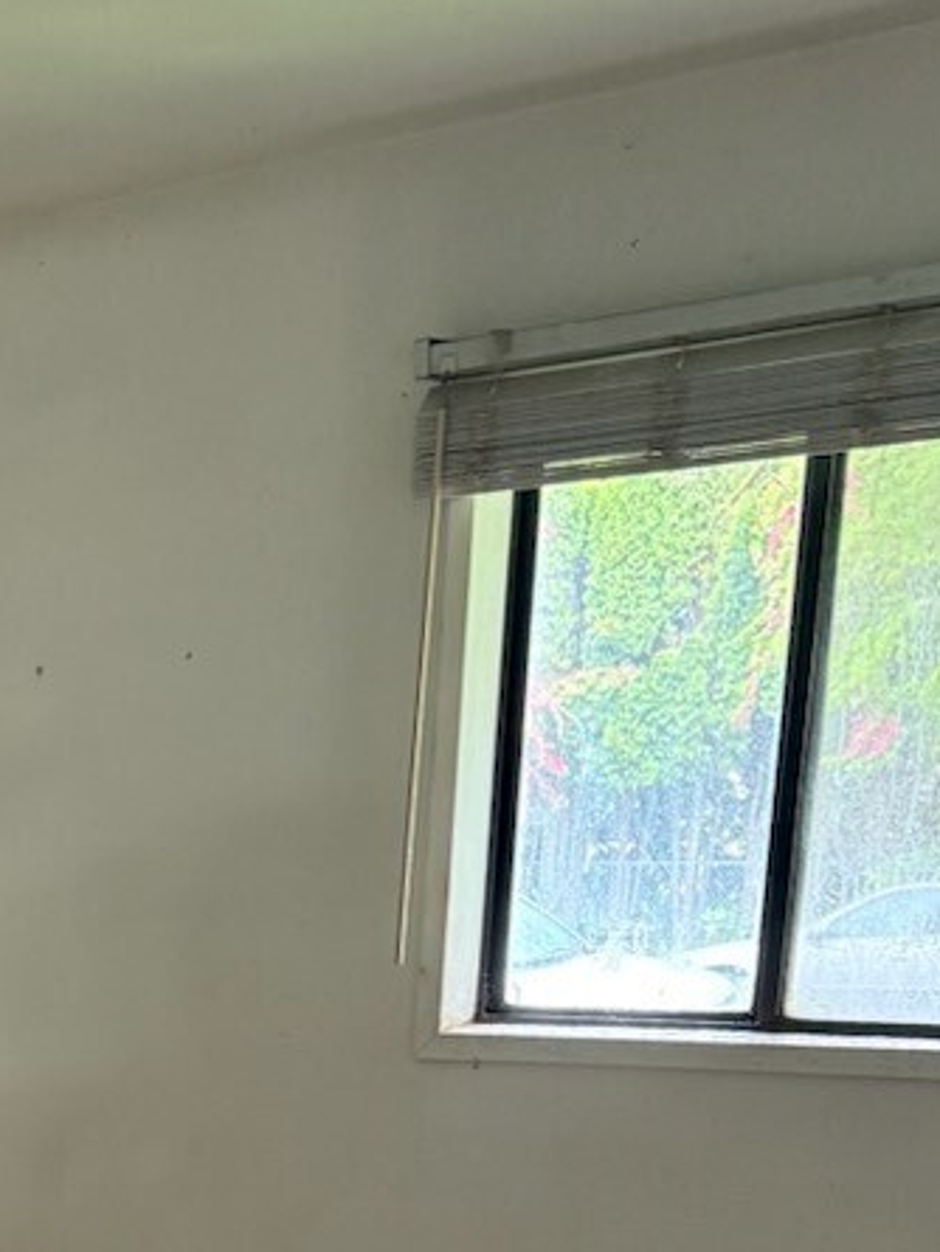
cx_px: -307
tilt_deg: -16.5
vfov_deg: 24.8
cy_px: 1590
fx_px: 2497
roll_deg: +0.6
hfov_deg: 19.5
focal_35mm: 69
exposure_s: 1/60
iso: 320
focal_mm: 6.76
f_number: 1.78
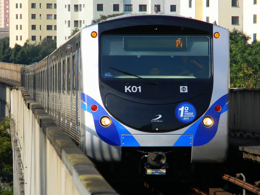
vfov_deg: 5.3
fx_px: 2088
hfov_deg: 7.1
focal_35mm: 278
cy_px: 98
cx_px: 130
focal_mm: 50.4
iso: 100
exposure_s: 1/301
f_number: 5.4
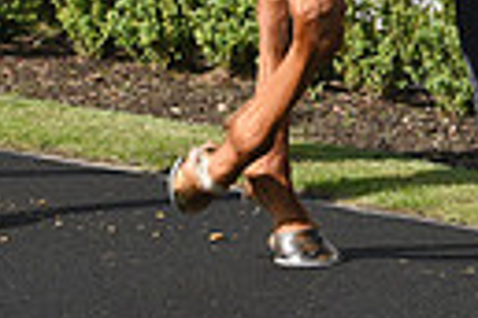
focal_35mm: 381
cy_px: -298
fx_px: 5058
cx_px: 245
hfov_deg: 5.4
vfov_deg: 3.6
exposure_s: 1/2500
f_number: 7.1
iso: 800
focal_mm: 85
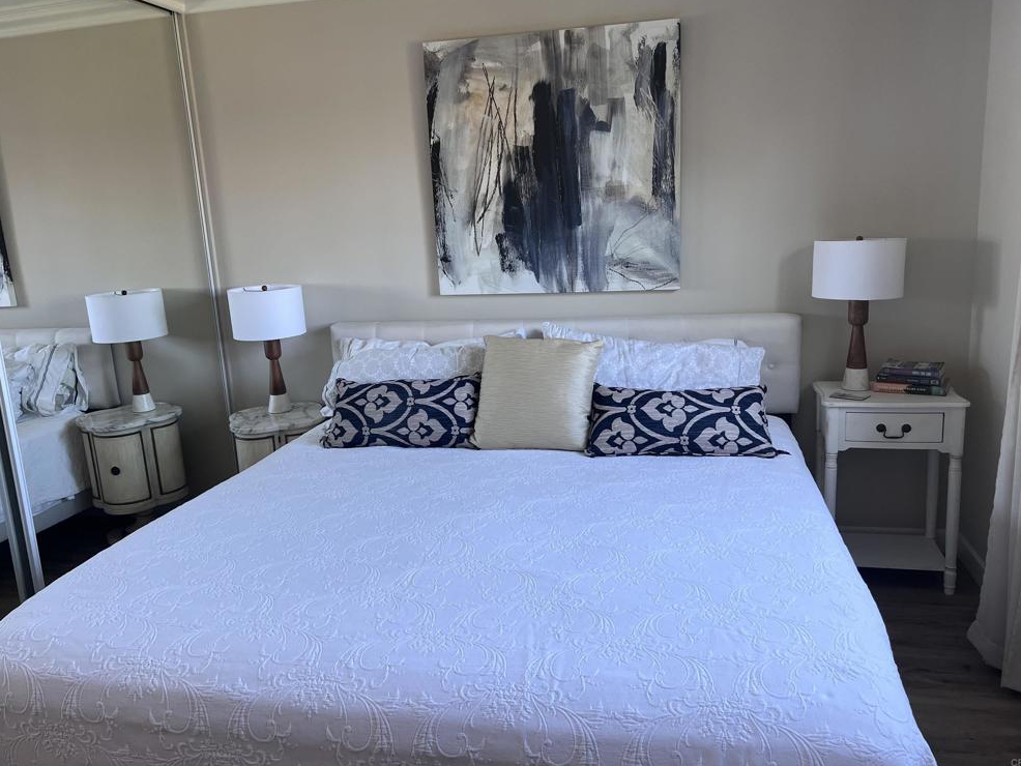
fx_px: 797
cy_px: 370
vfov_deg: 51.4
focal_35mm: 27
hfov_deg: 65.3
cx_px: 515
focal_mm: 5.7
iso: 125
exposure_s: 1/121
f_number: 1.5
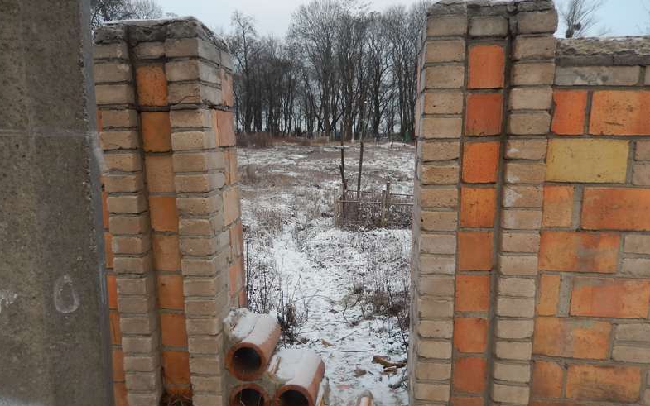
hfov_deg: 68.4
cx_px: 321
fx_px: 478
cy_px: 235
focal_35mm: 27
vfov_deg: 45.9
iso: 125
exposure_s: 1/100
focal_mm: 4.5
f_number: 3.4
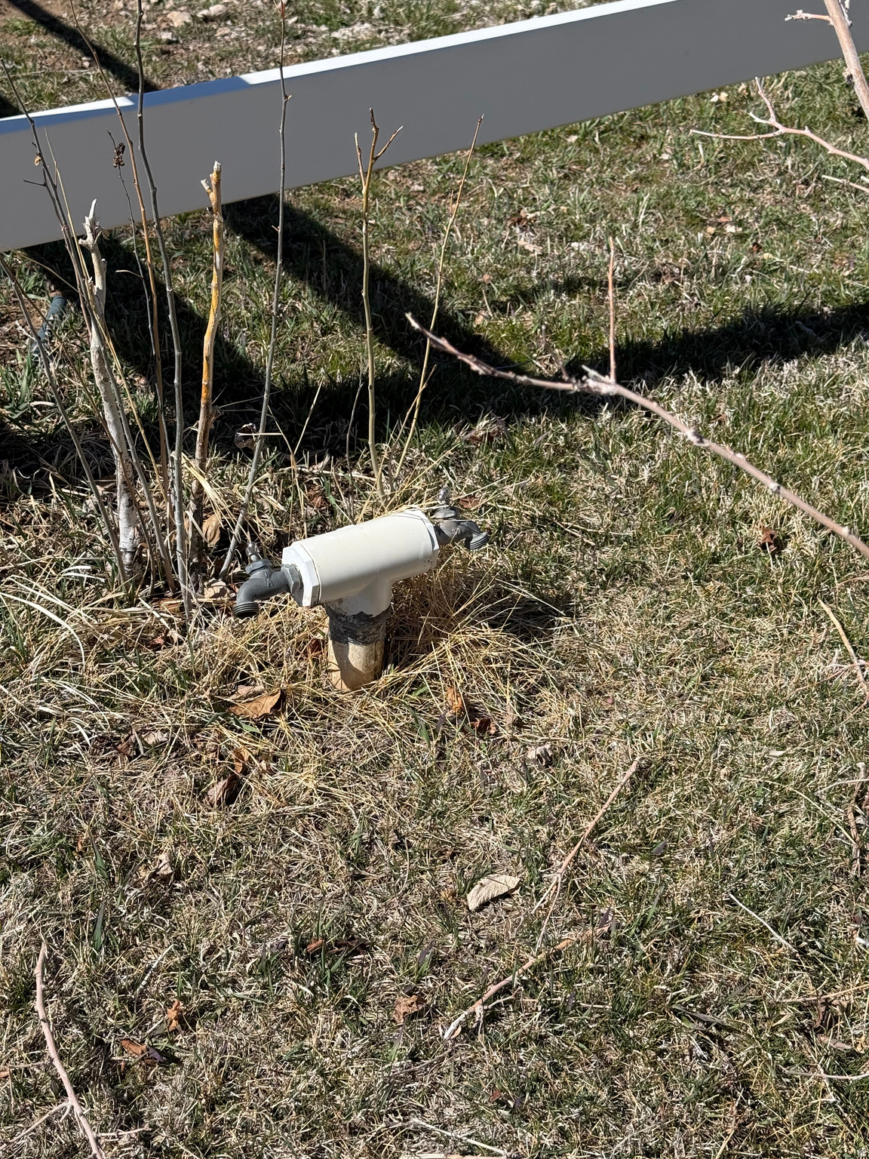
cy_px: 580
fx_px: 1607
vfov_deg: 39.7
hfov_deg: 30.3
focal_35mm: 48
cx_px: 434
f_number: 1.78
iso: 64
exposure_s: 1/4587
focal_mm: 6.76
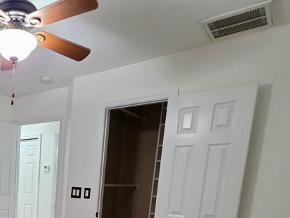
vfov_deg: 38.5
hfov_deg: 48.7
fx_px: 268
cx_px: 13
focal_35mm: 32
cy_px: 225
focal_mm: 2.2
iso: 500
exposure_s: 1/60
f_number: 1.9
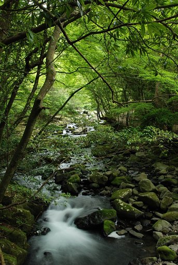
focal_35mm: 39
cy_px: 132
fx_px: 288
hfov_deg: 34.3
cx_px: 89
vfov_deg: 49.5
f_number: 16
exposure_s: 2
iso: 100
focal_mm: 26
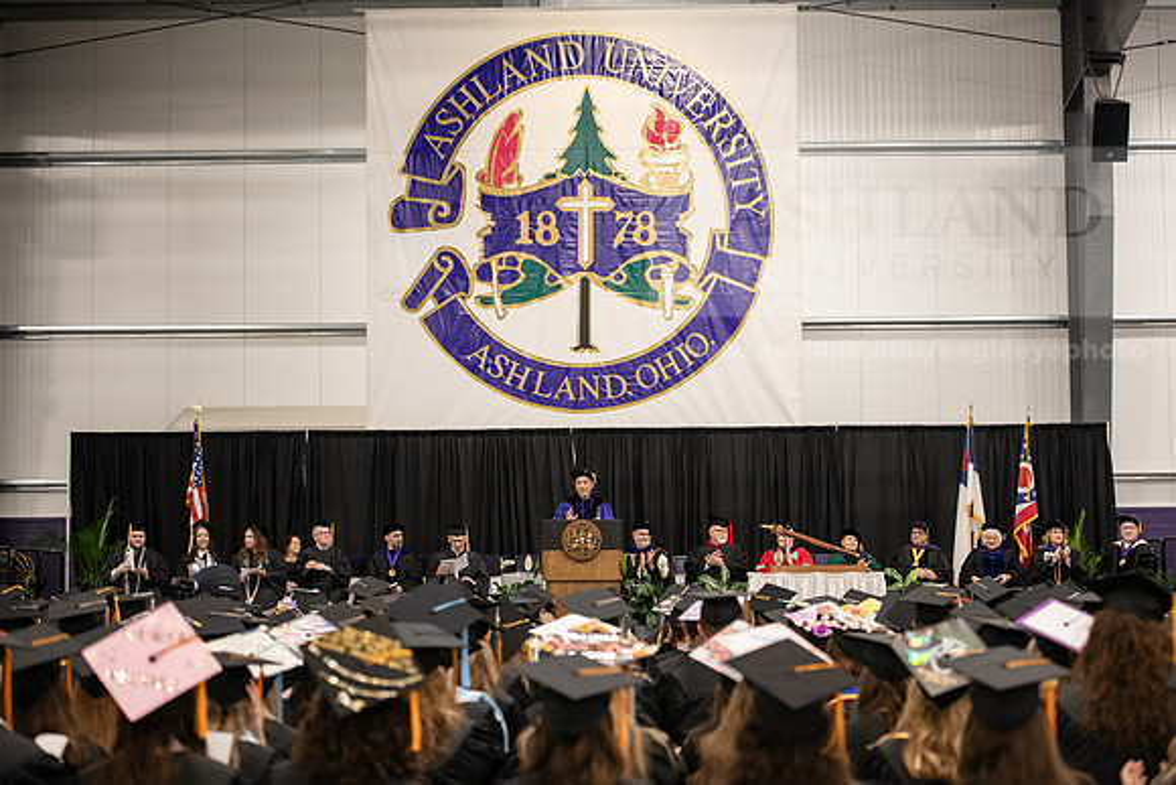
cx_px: 588
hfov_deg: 28.8
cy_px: 392
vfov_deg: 19.5
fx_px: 2287
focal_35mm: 70
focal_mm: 70
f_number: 3.2
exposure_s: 1/200
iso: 3200
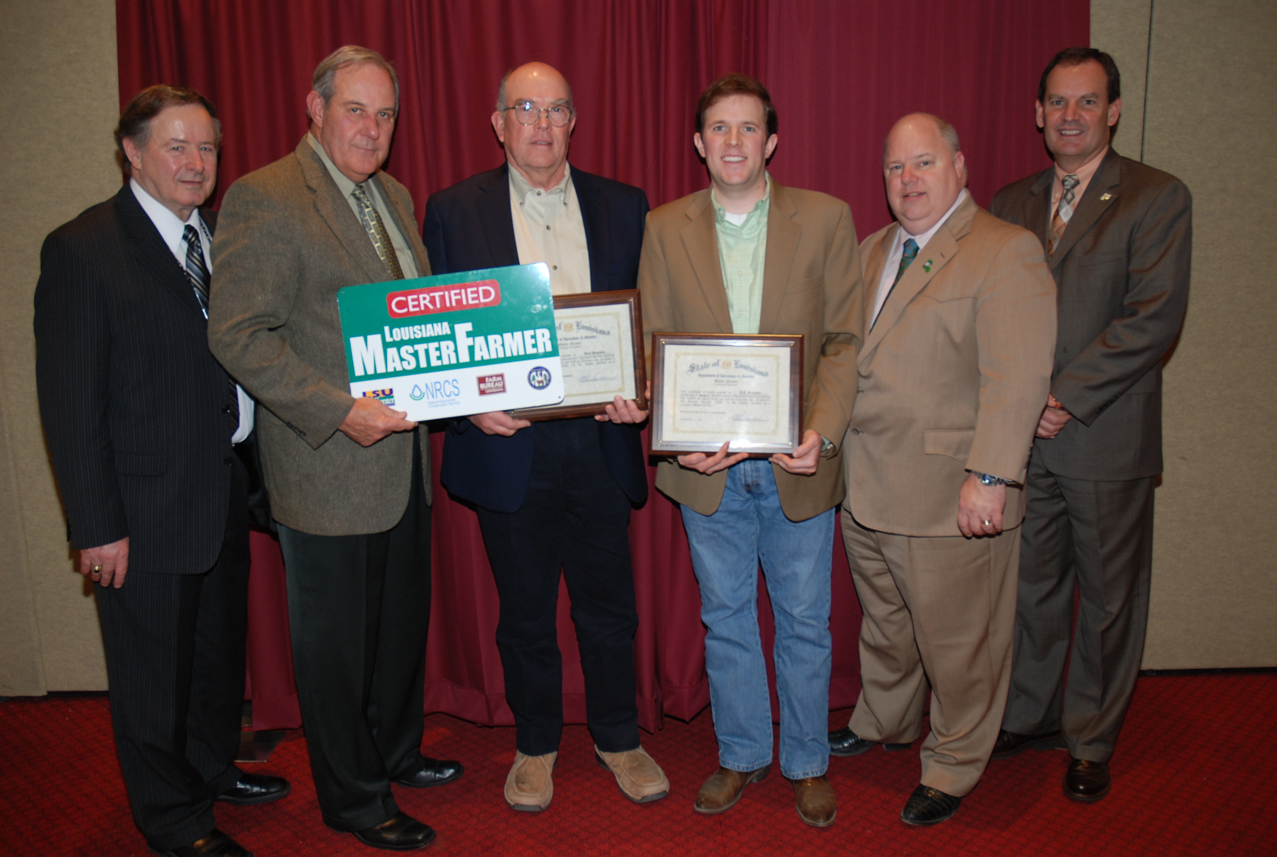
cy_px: 428
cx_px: 638
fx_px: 1173
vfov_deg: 40.1
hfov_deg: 57.1
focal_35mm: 33
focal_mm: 22
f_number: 4
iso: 200
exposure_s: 1/60
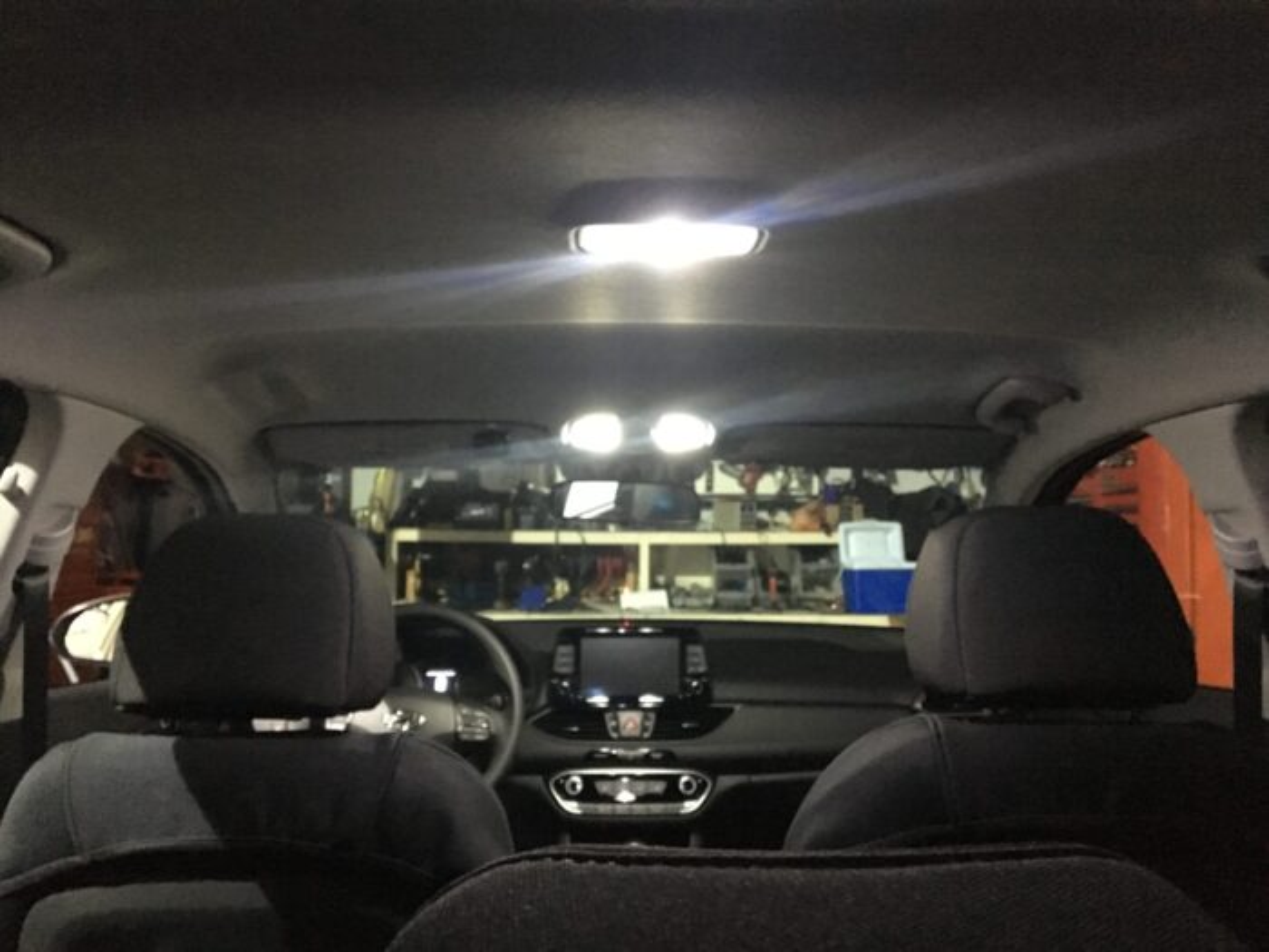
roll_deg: -0.6
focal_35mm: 29
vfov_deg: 48.2
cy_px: 476
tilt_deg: +4.6
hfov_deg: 61.7
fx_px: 1063
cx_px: 634
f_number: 2.2
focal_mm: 4.15
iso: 1250
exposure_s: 1/15
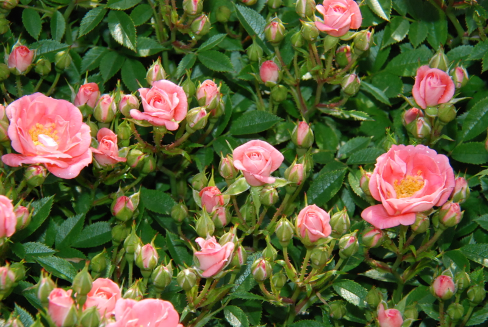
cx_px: 244
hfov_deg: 5.3
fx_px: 5294
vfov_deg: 3.5
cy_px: 164
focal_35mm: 390
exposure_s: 1/200
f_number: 18
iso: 800
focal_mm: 260
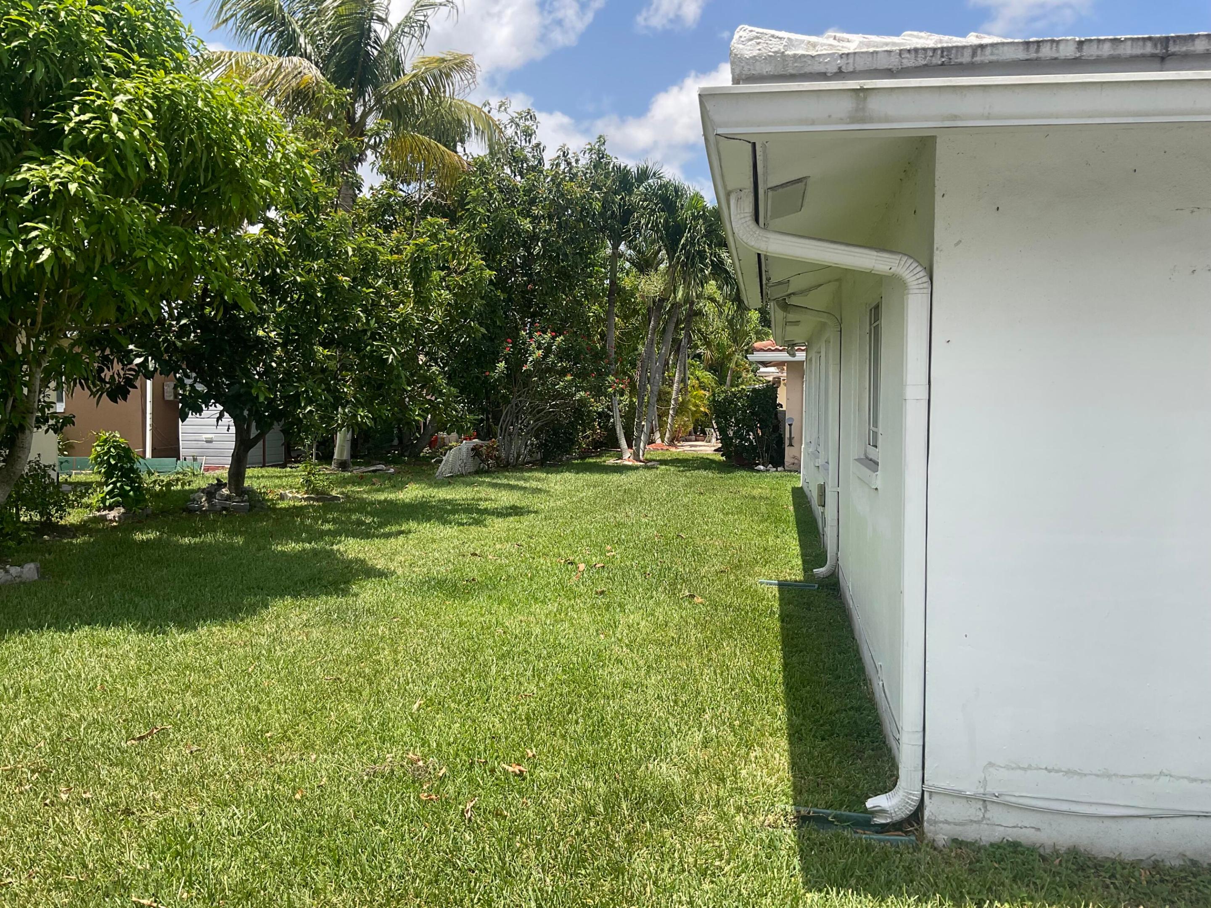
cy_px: 454
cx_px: 606
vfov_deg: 48.2
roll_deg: -1.5
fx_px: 1015
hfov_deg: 61.7
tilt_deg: -3.0
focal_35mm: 29
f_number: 1.8
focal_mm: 3
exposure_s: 1/1144
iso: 16
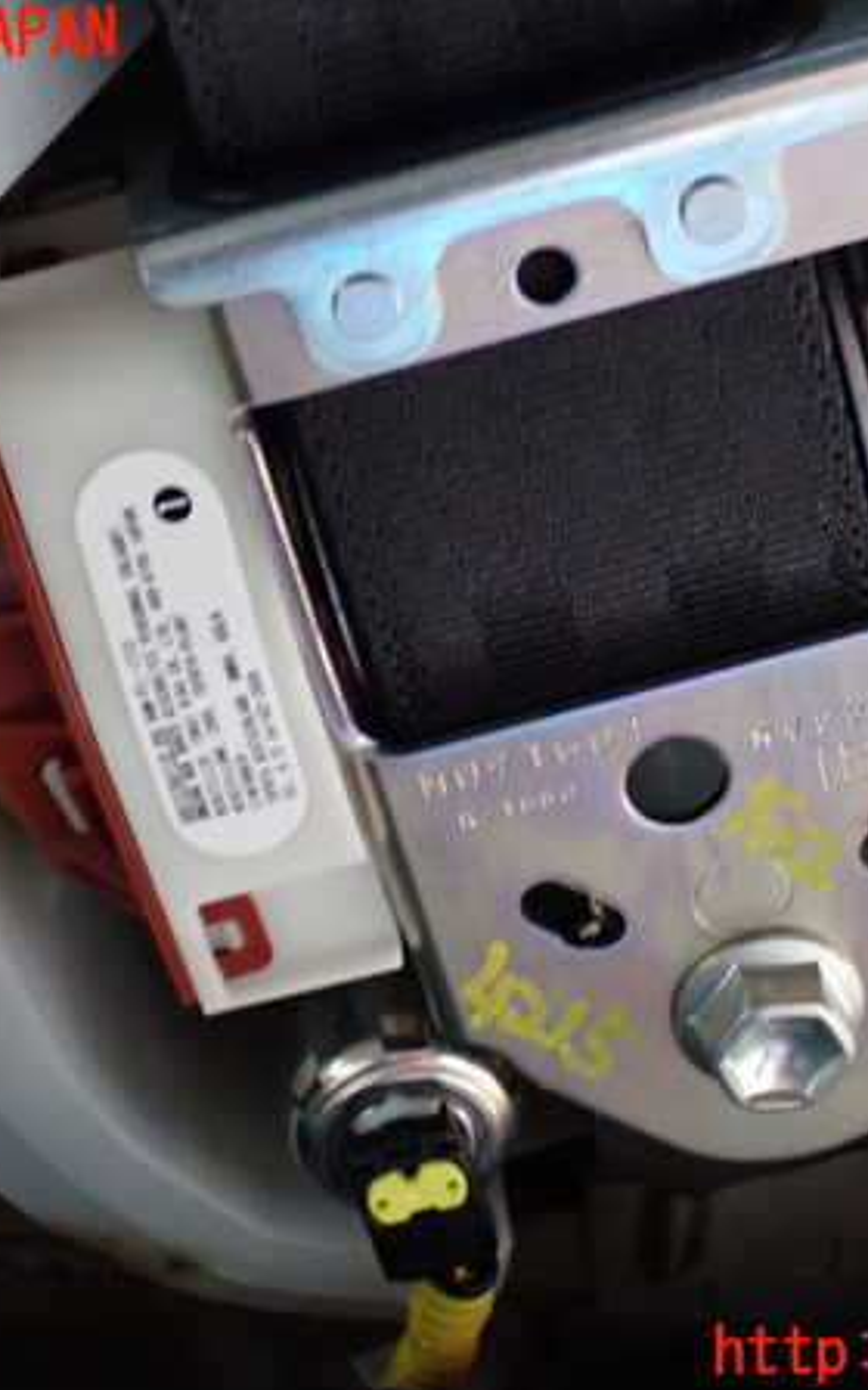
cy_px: 695
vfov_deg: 29.0
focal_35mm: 71
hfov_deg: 18.3
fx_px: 2687
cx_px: 484
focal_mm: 9.01
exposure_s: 1/13
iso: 800
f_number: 3.2
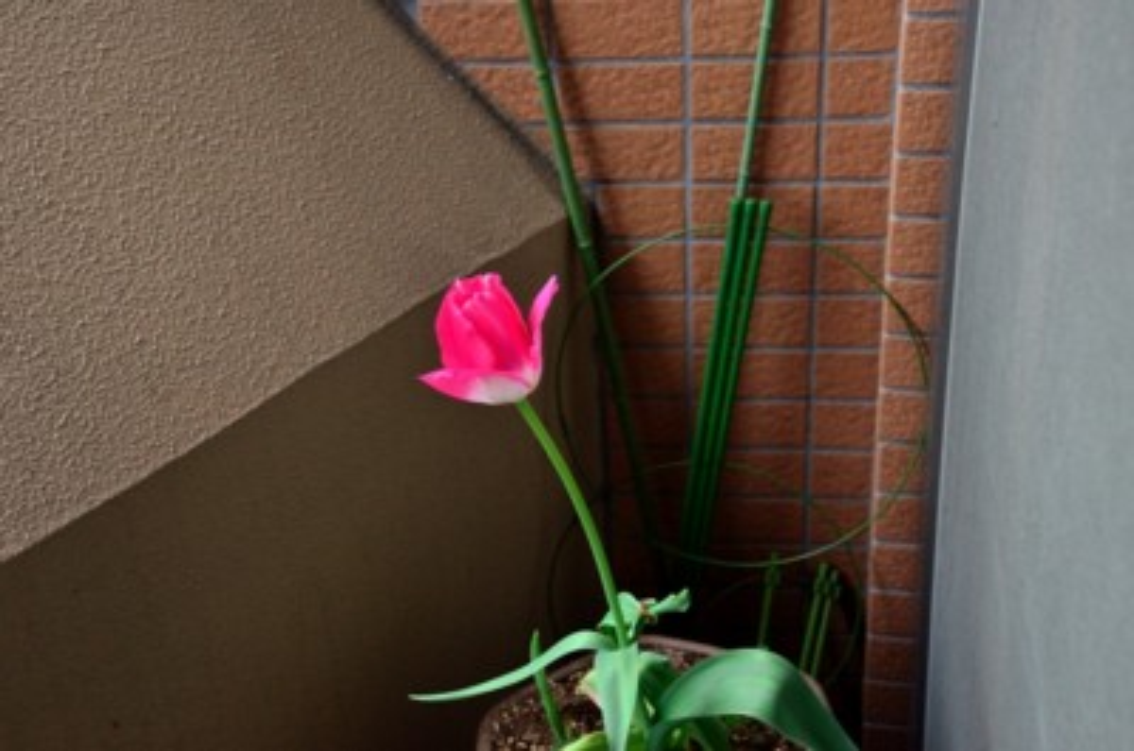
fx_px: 1650
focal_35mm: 52
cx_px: 567
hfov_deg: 37.9
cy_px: 376
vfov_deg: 25.6
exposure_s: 1/90
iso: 1600
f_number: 4.5
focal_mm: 35
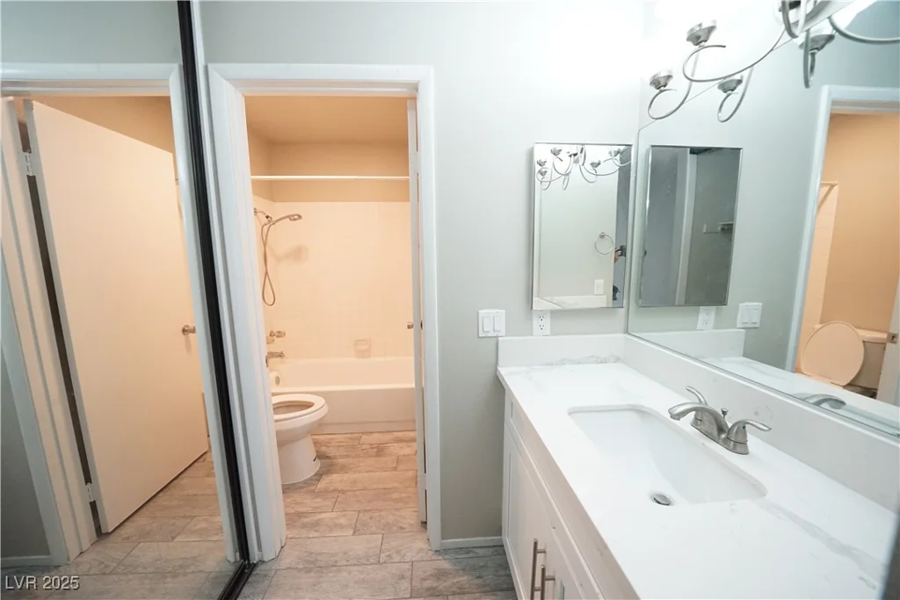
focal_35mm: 12
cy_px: 300
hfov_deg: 112.6
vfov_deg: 90.0
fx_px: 300
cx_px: 450
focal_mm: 12
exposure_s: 1/250
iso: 5000
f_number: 6.3
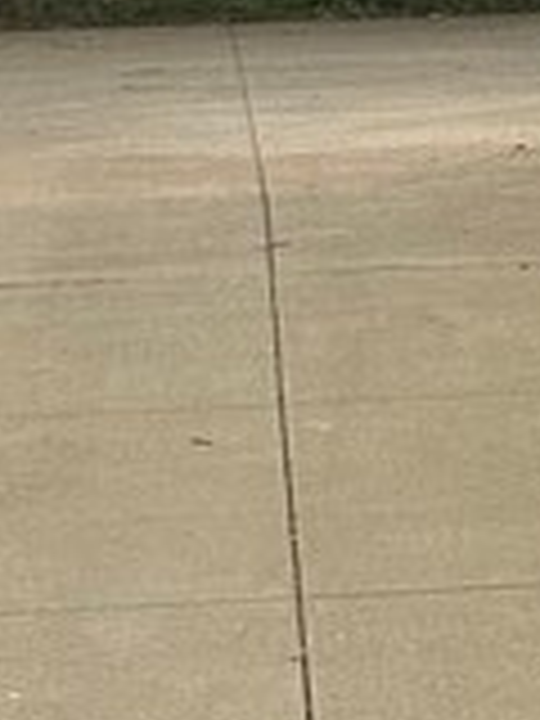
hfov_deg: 4.8
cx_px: 824
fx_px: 6385
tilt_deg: +4.0
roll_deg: +0.4
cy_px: -441
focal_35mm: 307
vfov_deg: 6.4
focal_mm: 6.76
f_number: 1.78
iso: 64
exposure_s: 1/2033
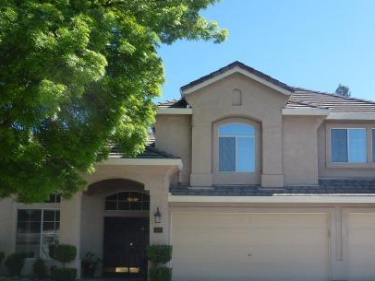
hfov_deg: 36.7
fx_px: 564
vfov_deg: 27.9
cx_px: 217
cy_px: 183
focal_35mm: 52
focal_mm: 5.9
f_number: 4
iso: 160
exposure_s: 1/500
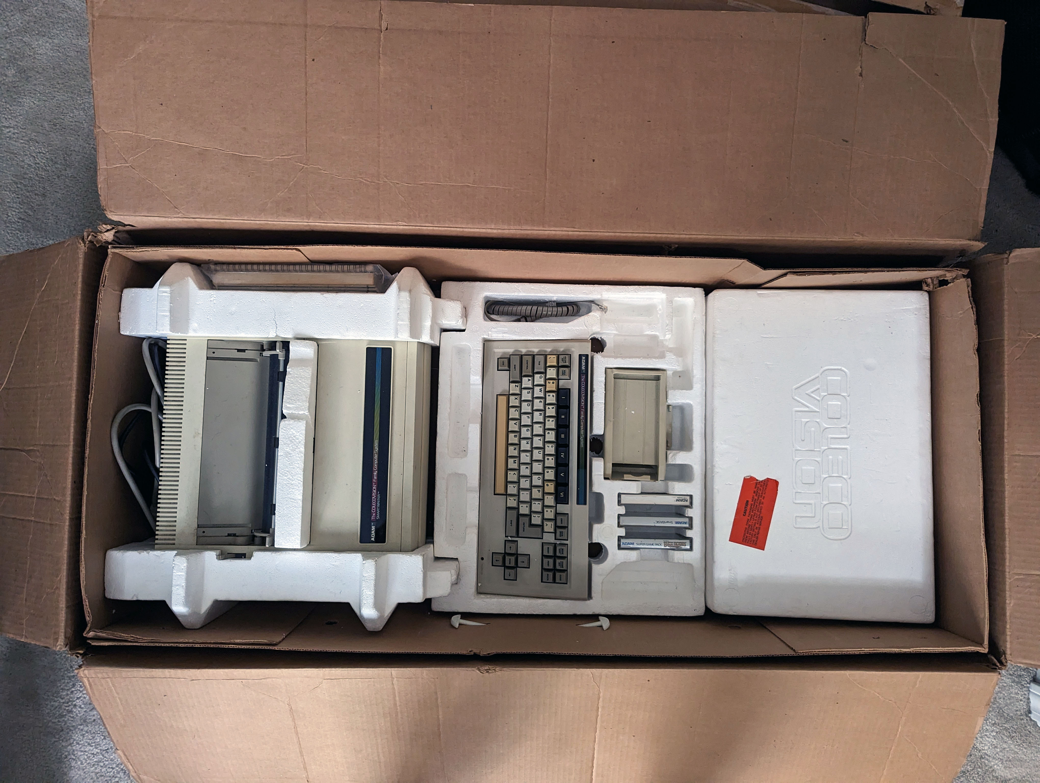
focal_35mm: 24
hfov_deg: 71.5
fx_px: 722
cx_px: 520
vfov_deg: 56.9
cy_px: 392
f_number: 1.85
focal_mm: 6.81
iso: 354
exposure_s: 1/24.7
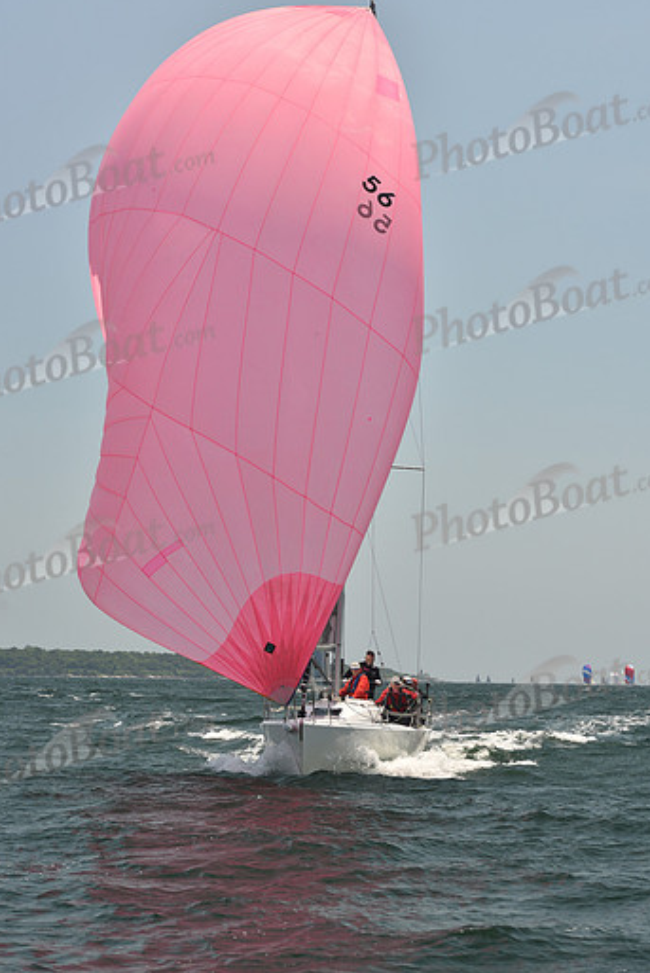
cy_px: 432
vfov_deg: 25.7
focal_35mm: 79
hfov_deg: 17.3
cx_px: 314
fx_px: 2138
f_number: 6.3
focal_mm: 70
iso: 250
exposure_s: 1/640
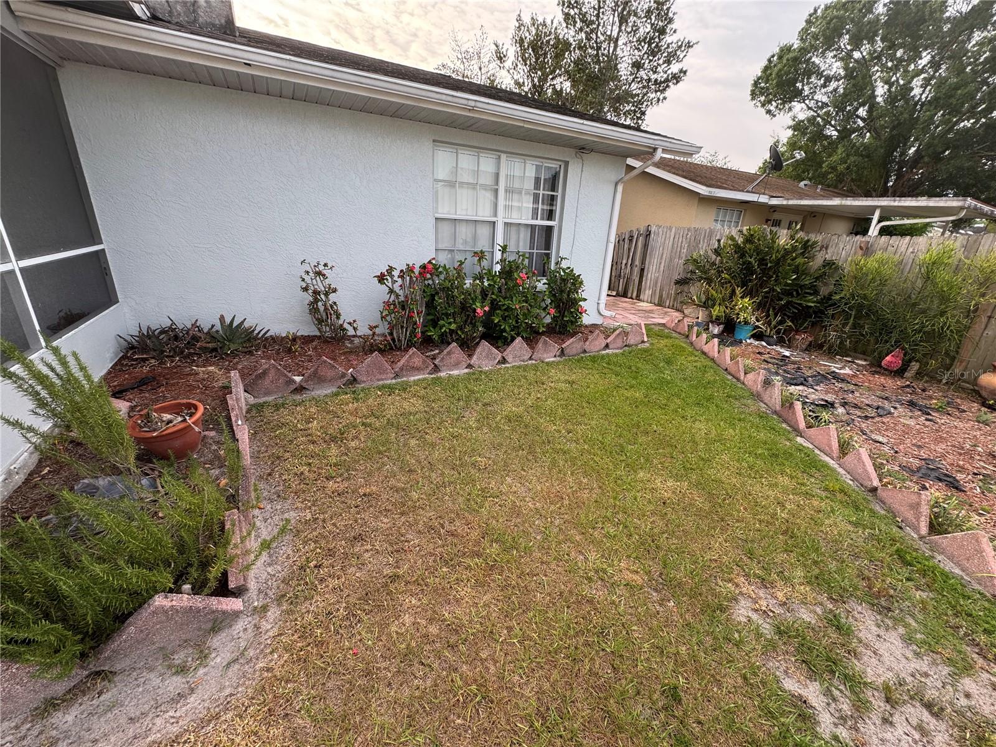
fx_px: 403
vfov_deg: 85.7
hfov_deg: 102.1
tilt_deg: -20.3
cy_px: 374
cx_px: 498
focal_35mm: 14
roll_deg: -3.2
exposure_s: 1/233
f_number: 2.2
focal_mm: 2.22
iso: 40
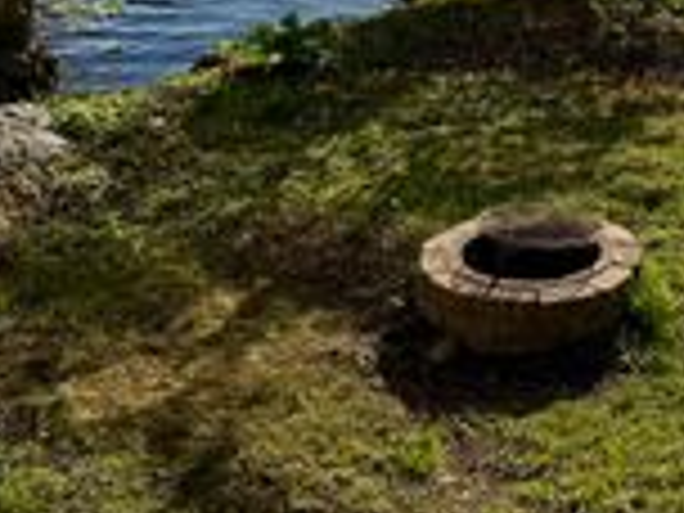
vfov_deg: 17.2
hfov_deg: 23.7
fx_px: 1561
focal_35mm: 79
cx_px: 670
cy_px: -214
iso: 100
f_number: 1.78
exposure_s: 1/10309
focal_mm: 6.76
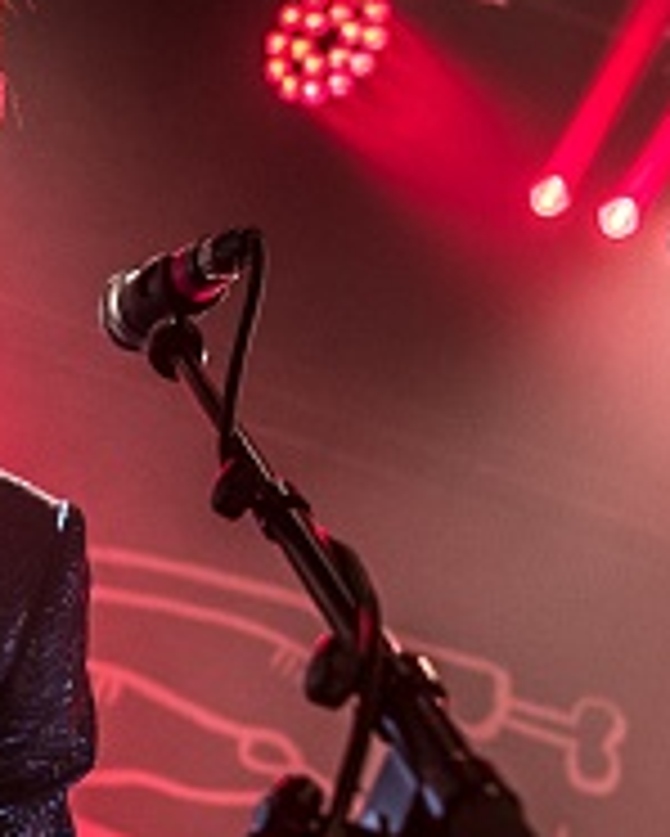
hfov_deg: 11.5
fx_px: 3244
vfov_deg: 14.6
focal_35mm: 131
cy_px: 590
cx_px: -202
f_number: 2.8
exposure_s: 1/100
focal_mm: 24
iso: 400
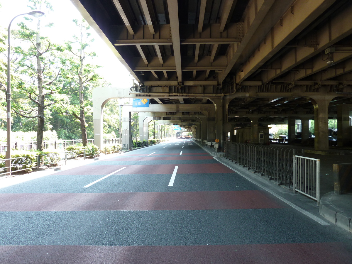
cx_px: 176
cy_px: 132
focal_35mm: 25
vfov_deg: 54.9
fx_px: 254
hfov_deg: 69.4
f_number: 3.3
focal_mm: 4.1
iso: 125
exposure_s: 1/30
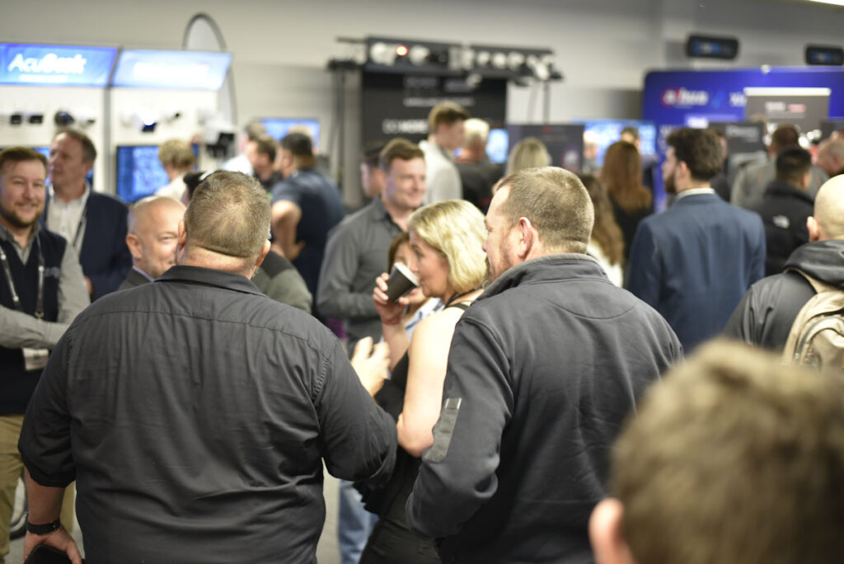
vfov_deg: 27.0
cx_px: 422
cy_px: 282
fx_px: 1173
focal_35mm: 50
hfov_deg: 39.6
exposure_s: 1/60
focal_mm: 50
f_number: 2.2
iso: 800
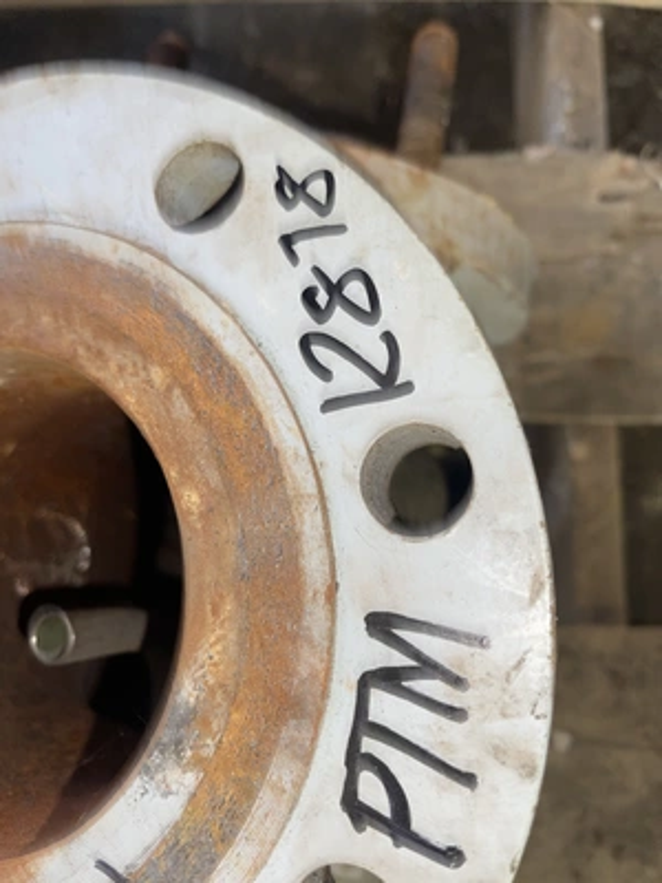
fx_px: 663
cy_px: 442
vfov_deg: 67.3
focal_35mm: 26
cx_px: 331
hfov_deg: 53.1
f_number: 1.6
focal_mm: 5.1
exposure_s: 1/6
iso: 32
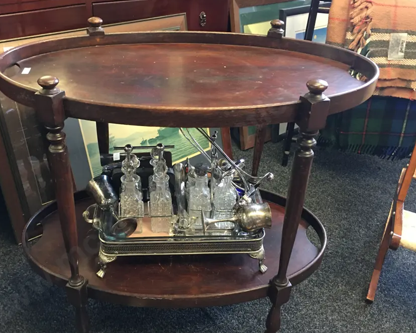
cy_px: 171
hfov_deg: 51.4
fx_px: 431
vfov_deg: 42.2
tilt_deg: -30.1
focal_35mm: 35
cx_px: 189
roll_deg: -2.4
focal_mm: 4.15
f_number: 2.2
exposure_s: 1/10
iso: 80
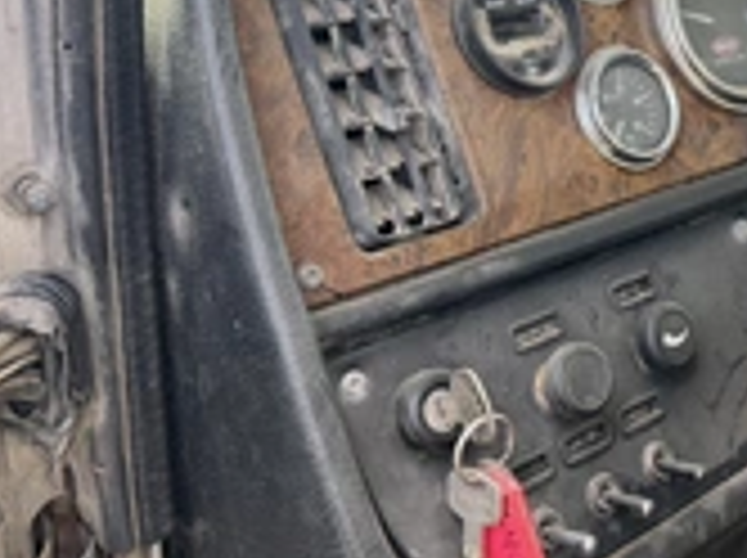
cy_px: 166
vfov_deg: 25.0
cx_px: 778
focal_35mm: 58
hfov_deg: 30.5
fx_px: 1250
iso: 64
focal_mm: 6.76
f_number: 1.78
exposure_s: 1/173
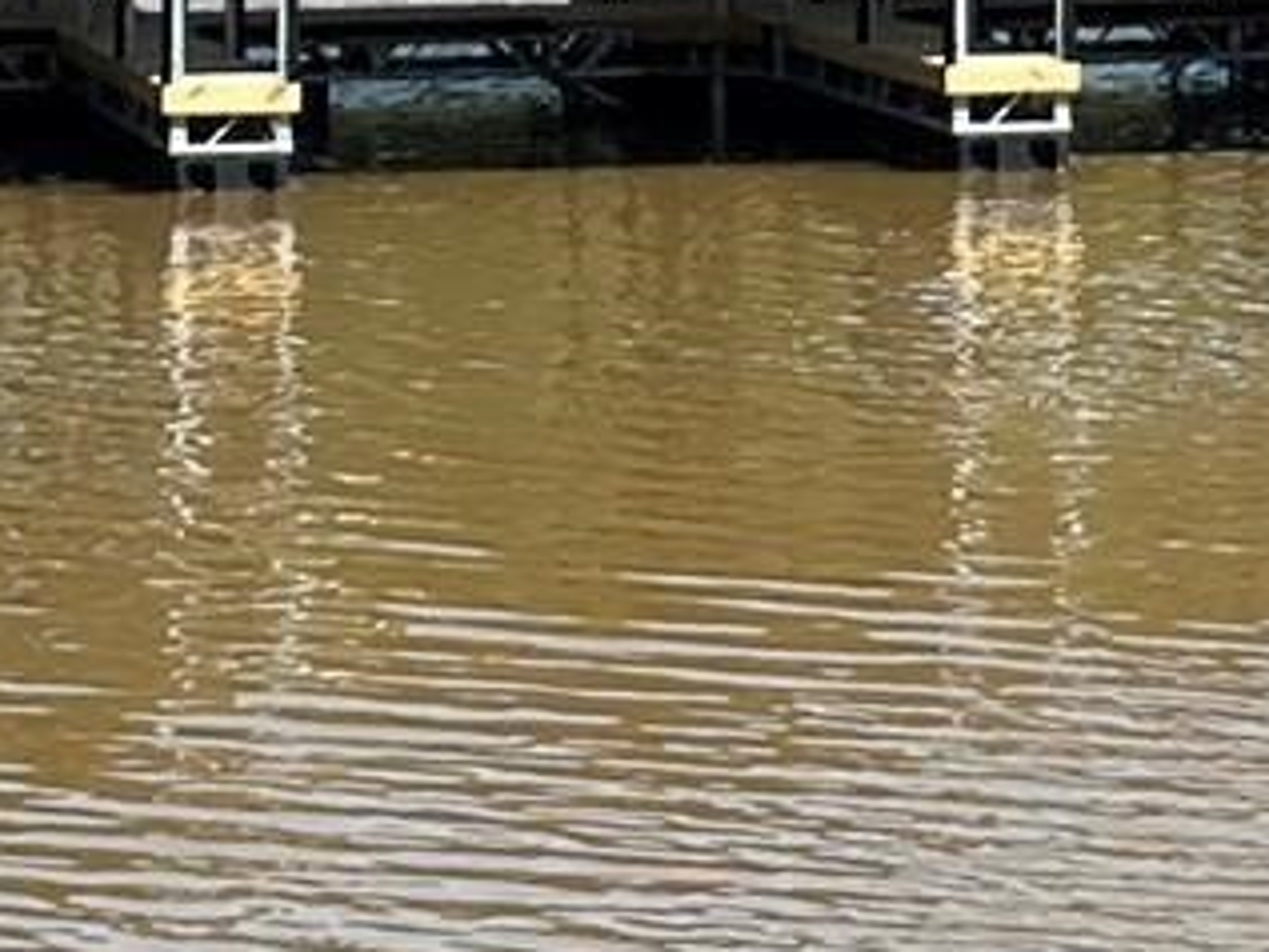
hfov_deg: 6.3
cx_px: 1625
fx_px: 11369
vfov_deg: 4.7
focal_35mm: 310
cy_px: -692
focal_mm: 6.86
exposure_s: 1/5882
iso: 100
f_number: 1.78
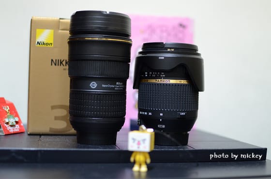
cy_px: 90
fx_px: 394
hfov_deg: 37.9
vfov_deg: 25.6
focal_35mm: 52
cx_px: 136
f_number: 2.2
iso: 1600
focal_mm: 35
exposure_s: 1/80
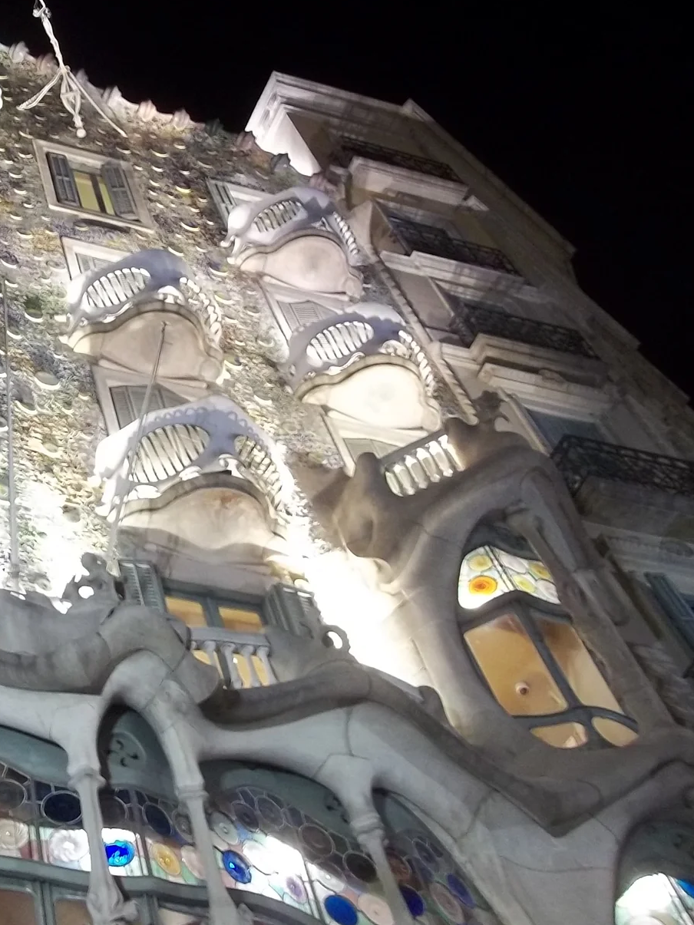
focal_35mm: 51
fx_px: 1363
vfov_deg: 37.4
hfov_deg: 26.9
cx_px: -15
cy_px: 375
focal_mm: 5.7
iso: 190
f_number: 2.9
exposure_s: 1/8
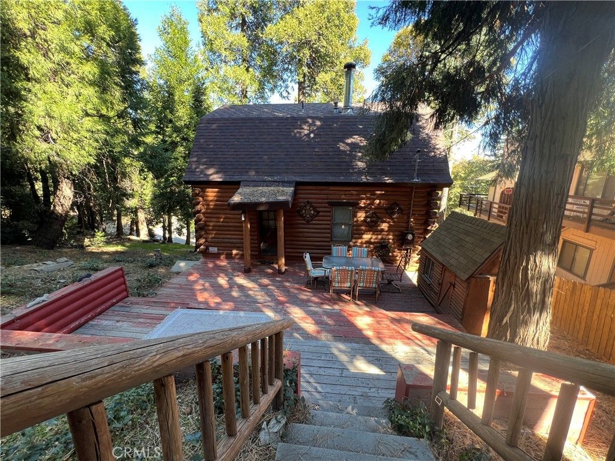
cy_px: 230
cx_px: 308
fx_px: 231
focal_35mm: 13
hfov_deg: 106.2
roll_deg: -0.3
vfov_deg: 89.9
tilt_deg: -14.6
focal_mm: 1.57
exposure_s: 1/99
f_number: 1.8
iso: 100
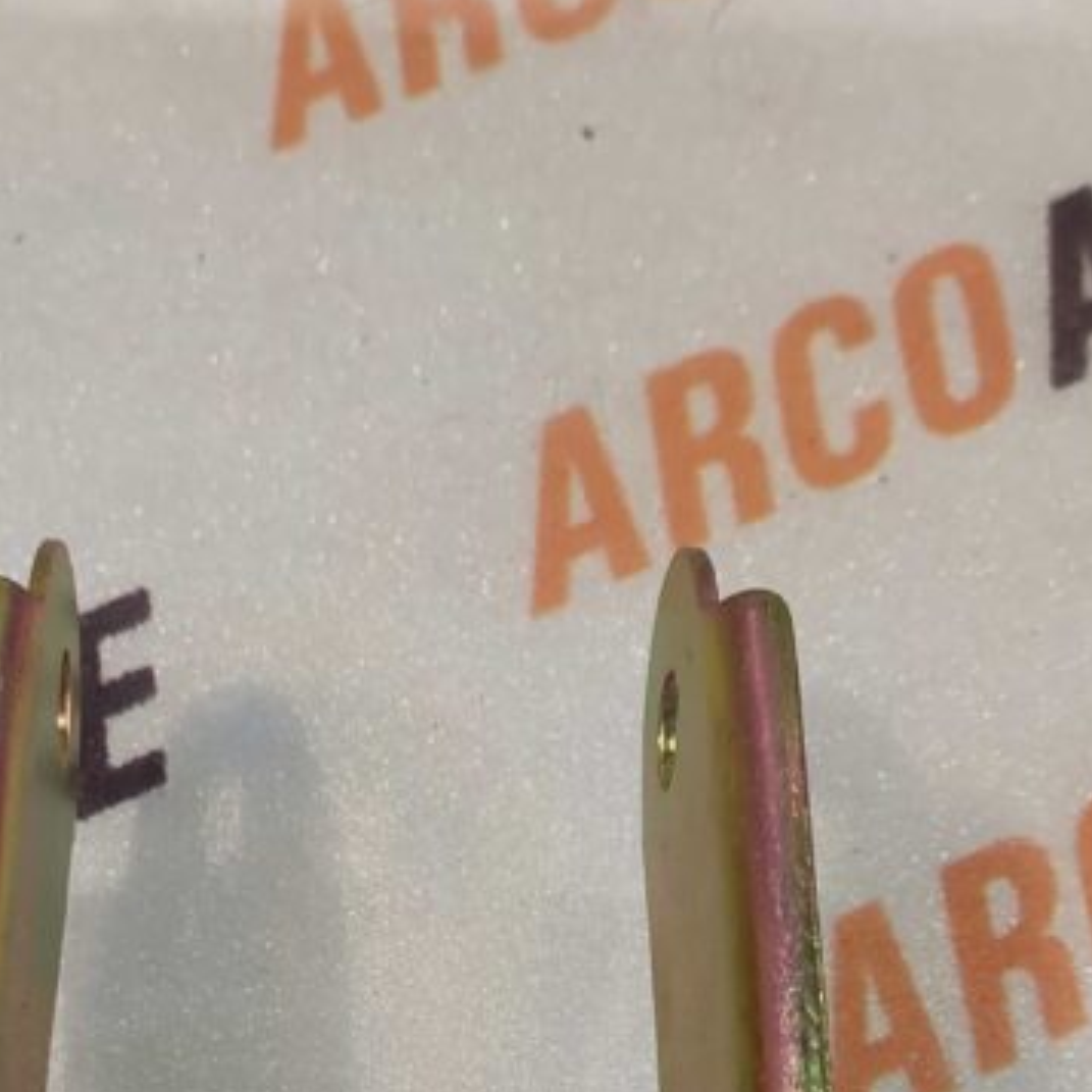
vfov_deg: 36.4
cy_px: 1012
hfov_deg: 38.6
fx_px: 1535
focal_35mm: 43
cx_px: 336
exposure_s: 1/50
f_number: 1.79
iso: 138
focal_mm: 4.74
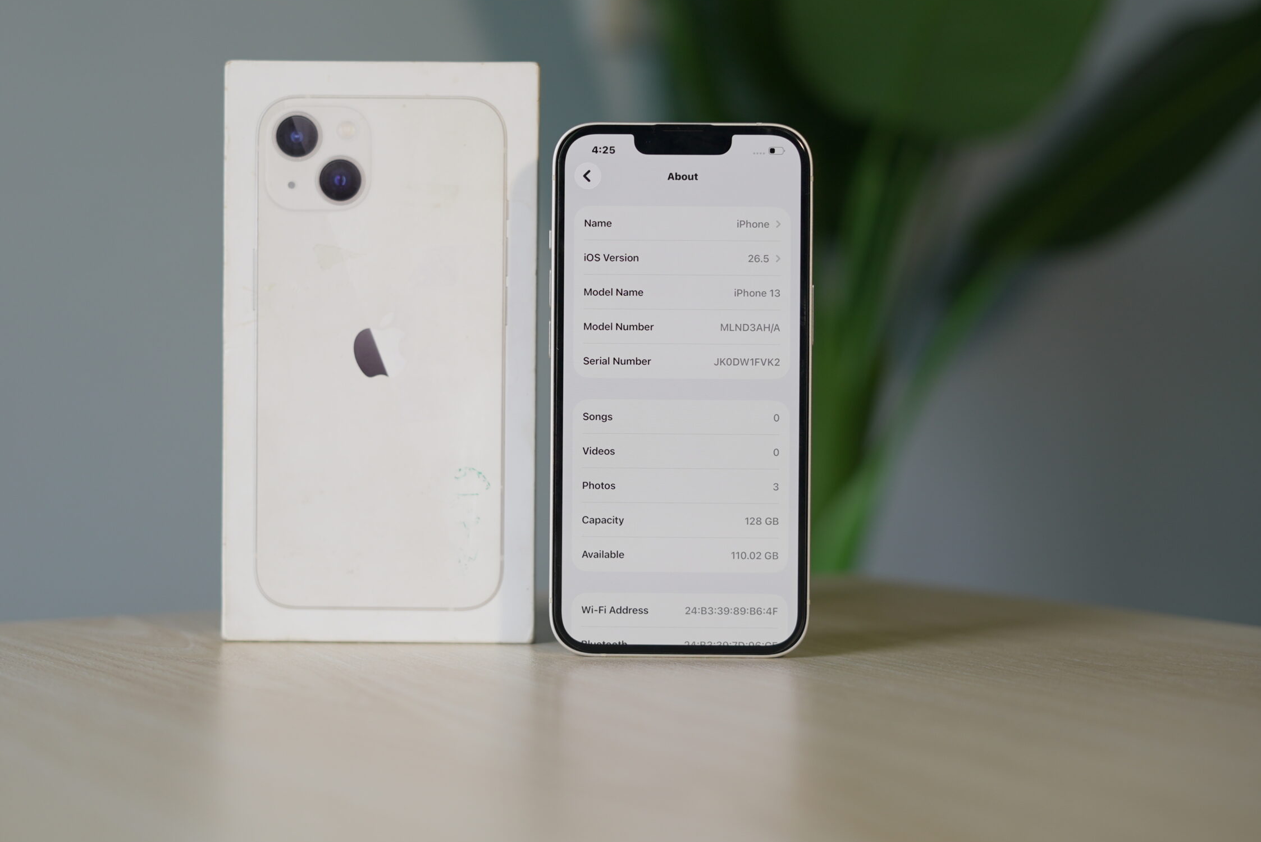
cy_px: 369
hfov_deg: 35.0
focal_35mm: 57
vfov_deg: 23.8
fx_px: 1998
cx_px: 557
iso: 320
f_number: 2.8
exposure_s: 1/100
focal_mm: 50
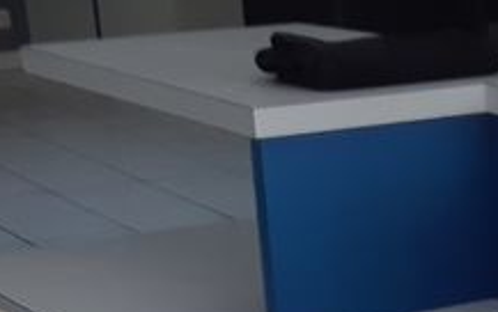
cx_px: 590
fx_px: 1725
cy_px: 764
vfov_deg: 9.2
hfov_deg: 15.8
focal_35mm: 127
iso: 100
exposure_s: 1/60
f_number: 1.7
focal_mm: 3.92
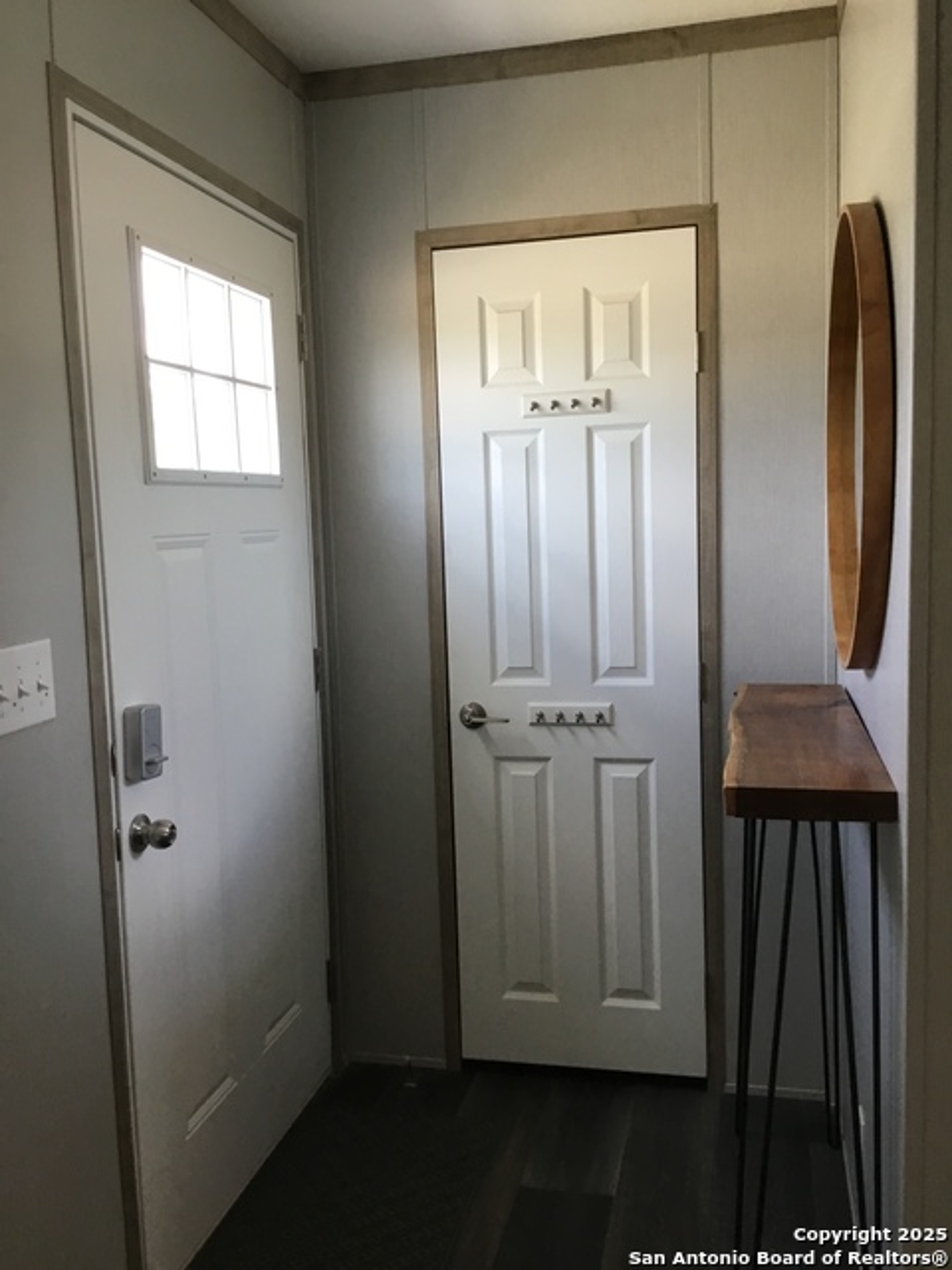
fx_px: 1137
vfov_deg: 58.4
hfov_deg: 45.4
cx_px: 476
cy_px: 635
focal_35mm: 31
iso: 32
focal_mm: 3.3
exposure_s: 1/30
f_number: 2.4
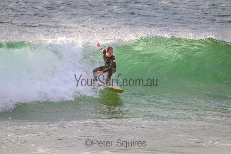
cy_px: 77
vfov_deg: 1.7
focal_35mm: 800
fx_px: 5134
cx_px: 116
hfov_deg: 2.6
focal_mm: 800
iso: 1250
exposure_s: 1/2000
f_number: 11
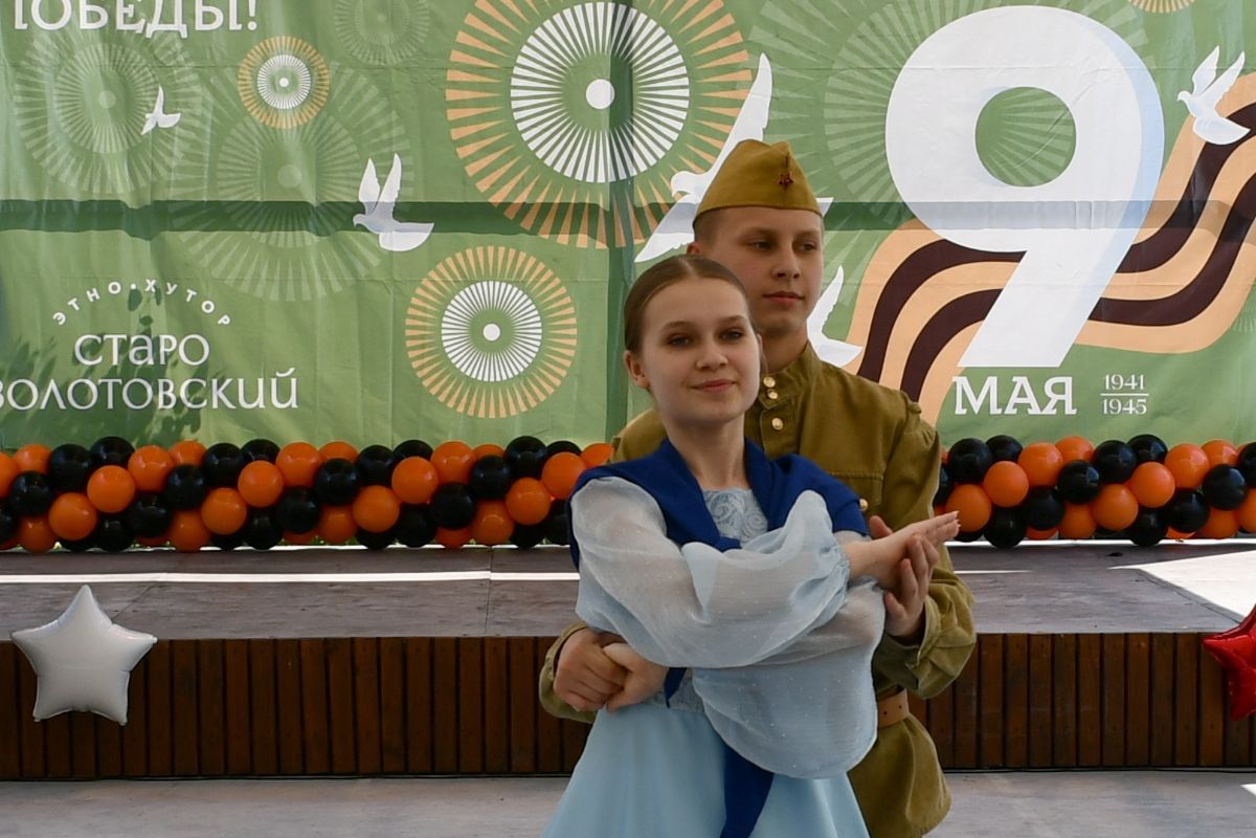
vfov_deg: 43.6
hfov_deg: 61.9
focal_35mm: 30
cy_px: 419
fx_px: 1047
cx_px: 628
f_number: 8
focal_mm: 20
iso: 125
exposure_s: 1/250
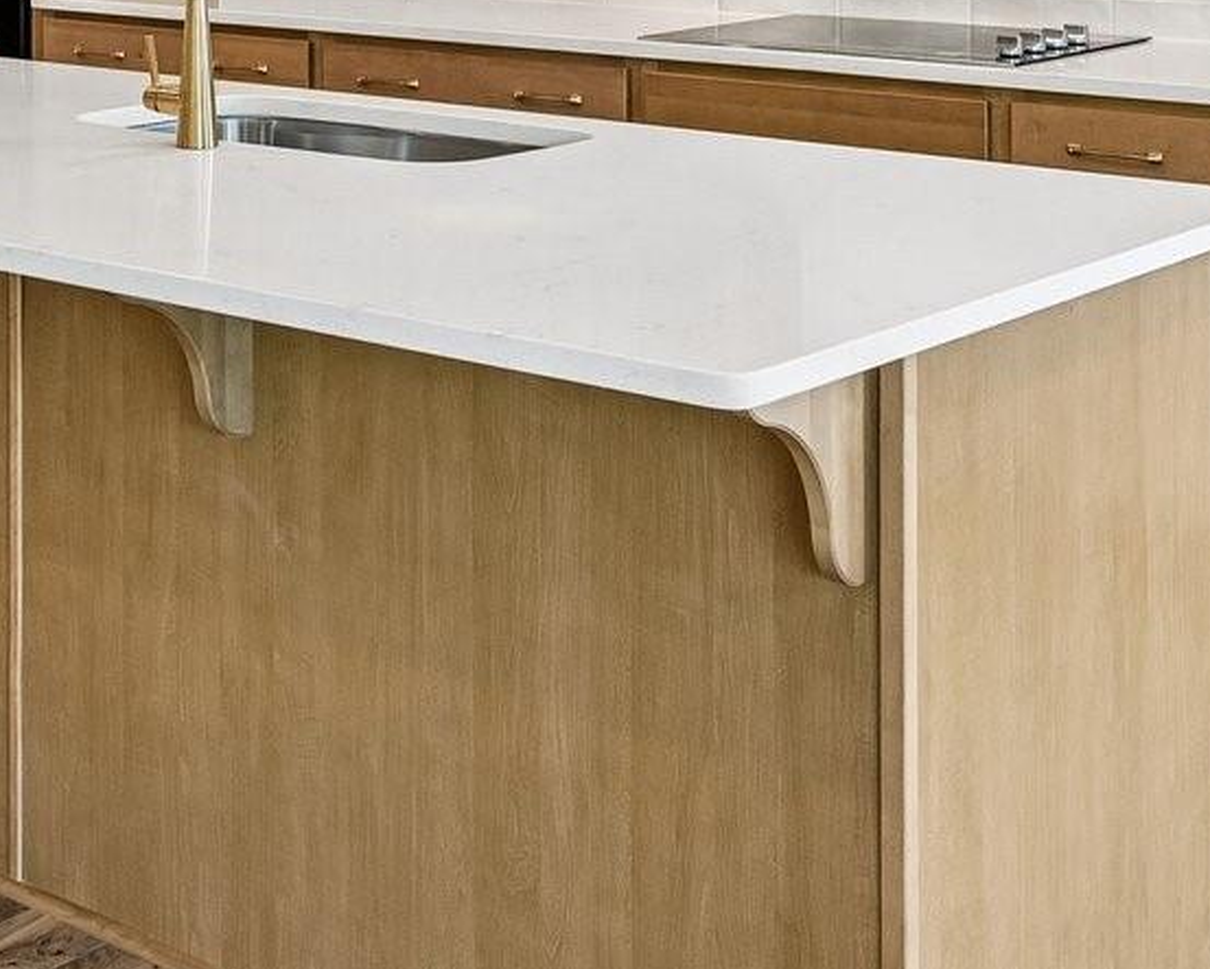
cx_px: 403
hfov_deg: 28.5
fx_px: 2365
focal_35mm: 66
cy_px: -183
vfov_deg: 21.6
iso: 400
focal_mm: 19
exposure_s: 1/20
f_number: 8
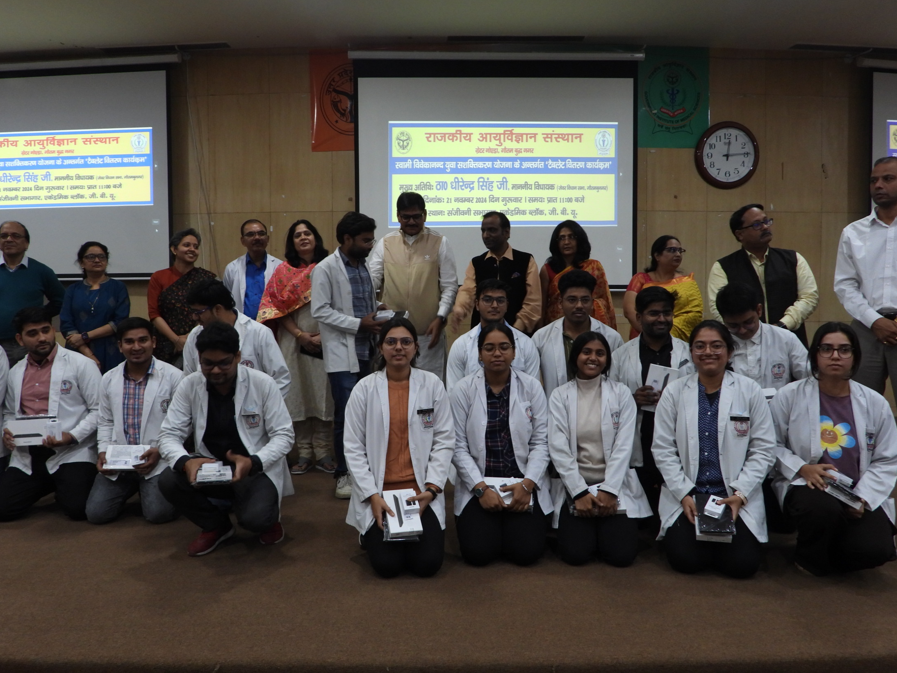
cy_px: 335
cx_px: 441
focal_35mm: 27
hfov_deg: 65.3
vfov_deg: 51.4
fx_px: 700
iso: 220
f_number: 2.8
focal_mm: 4.7
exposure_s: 1/30
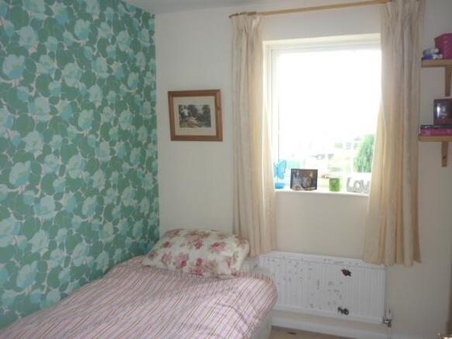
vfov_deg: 42.9
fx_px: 431
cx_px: 226
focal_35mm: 33
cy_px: 170
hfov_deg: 55.4
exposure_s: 1/30
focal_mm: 5.5
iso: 100
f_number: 2.8
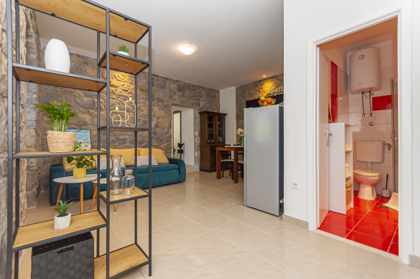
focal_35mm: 15
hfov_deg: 100.5
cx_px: 210
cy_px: 140
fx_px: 175
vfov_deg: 77.2
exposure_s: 1/60
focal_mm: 10
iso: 320
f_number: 4.5
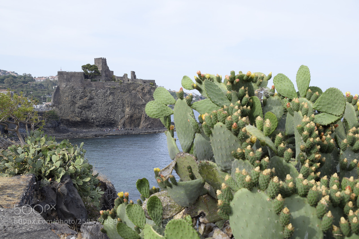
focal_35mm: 42
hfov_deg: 46.4
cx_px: 180
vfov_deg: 31.9
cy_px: 120
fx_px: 419
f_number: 8
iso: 100
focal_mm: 28
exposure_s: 1/125
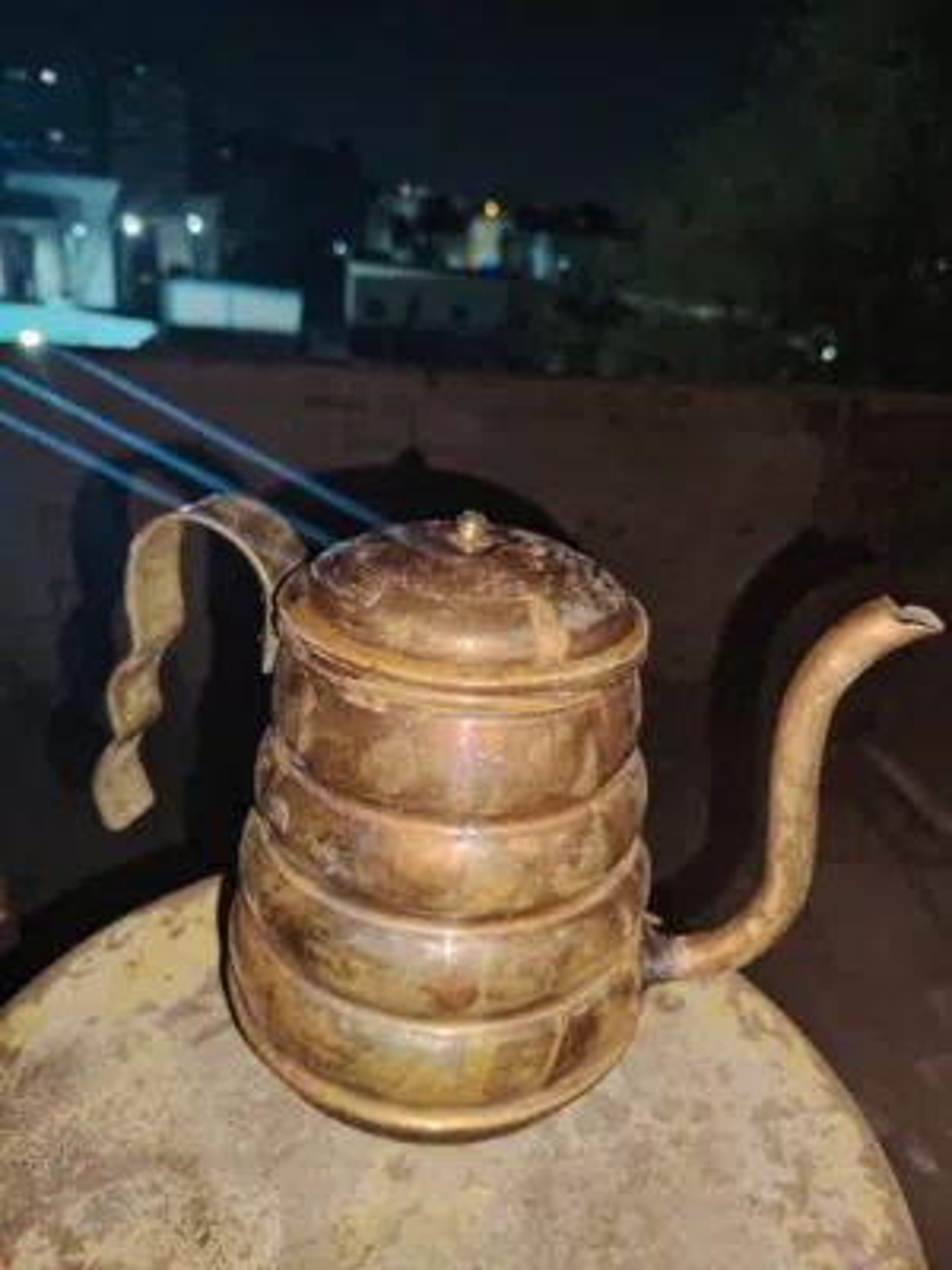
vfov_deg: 71.6
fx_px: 880
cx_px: 476
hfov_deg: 56.8
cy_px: 635
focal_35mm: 24
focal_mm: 5.25
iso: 2563
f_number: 1.75
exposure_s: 1/20
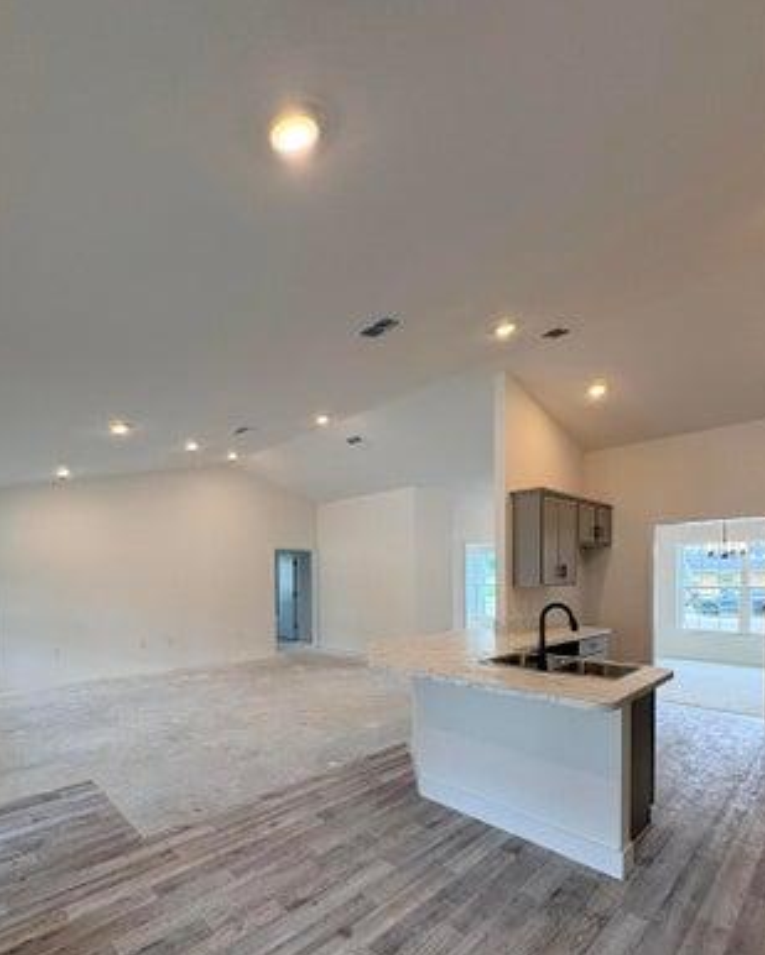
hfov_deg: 76.9
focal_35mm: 17
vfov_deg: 88.1
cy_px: 589
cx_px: 357
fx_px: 481
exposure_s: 1/120
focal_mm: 2.22
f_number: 2.2
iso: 125
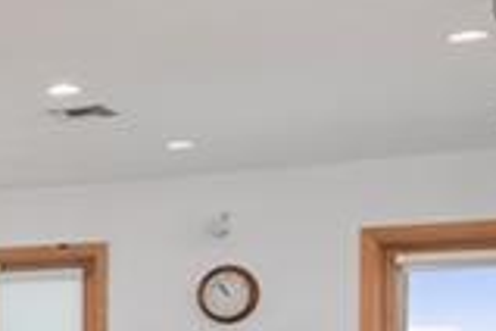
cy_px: 401
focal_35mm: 103
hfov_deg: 16.6
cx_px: -387
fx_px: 1419
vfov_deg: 12.9
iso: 160
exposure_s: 1/8
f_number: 9
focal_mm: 16
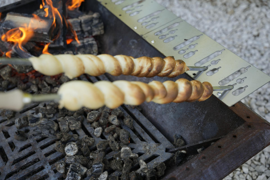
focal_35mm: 42
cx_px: 135
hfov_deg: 46.0
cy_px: 90
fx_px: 318
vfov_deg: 31.6
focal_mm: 42.4
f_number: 3.2
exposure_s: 1/200
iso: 100
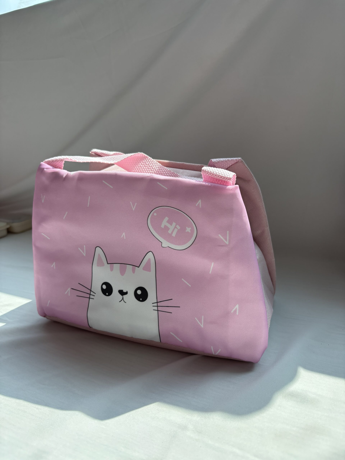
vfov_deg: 67.3
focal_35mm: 26
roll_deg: +2.1
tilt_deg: -17.5
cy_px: 230
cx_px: 172
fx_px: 346
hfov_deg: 53.1
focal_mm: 5.96
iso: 50
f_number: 1.6
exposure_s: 1/697
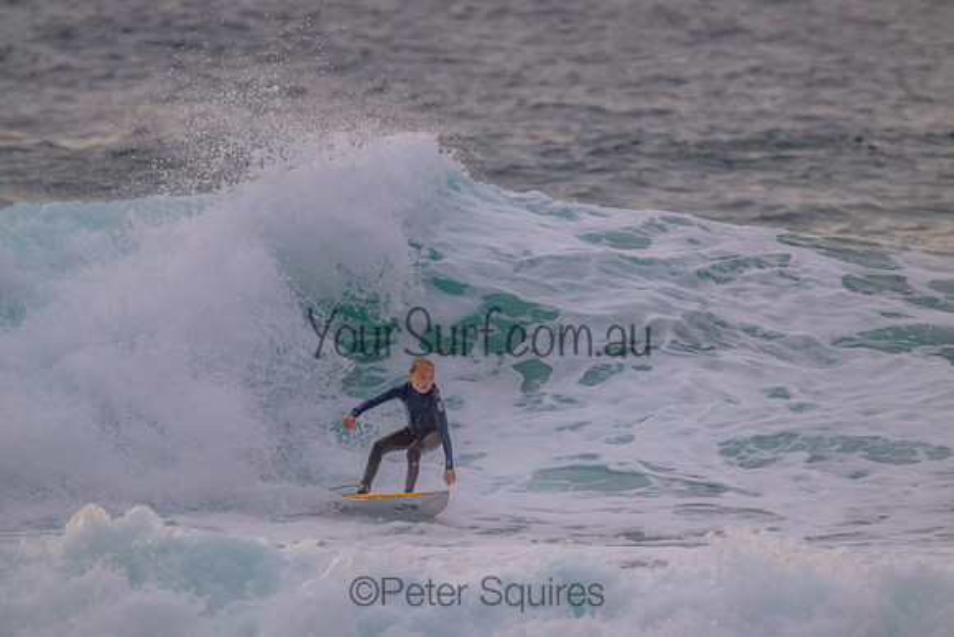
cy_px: 318
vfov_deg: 1.7
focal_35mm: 800
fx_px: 21204
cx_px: 477
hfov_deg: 2.6
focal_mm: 800
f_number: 11
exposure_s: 1/2000
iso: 4500
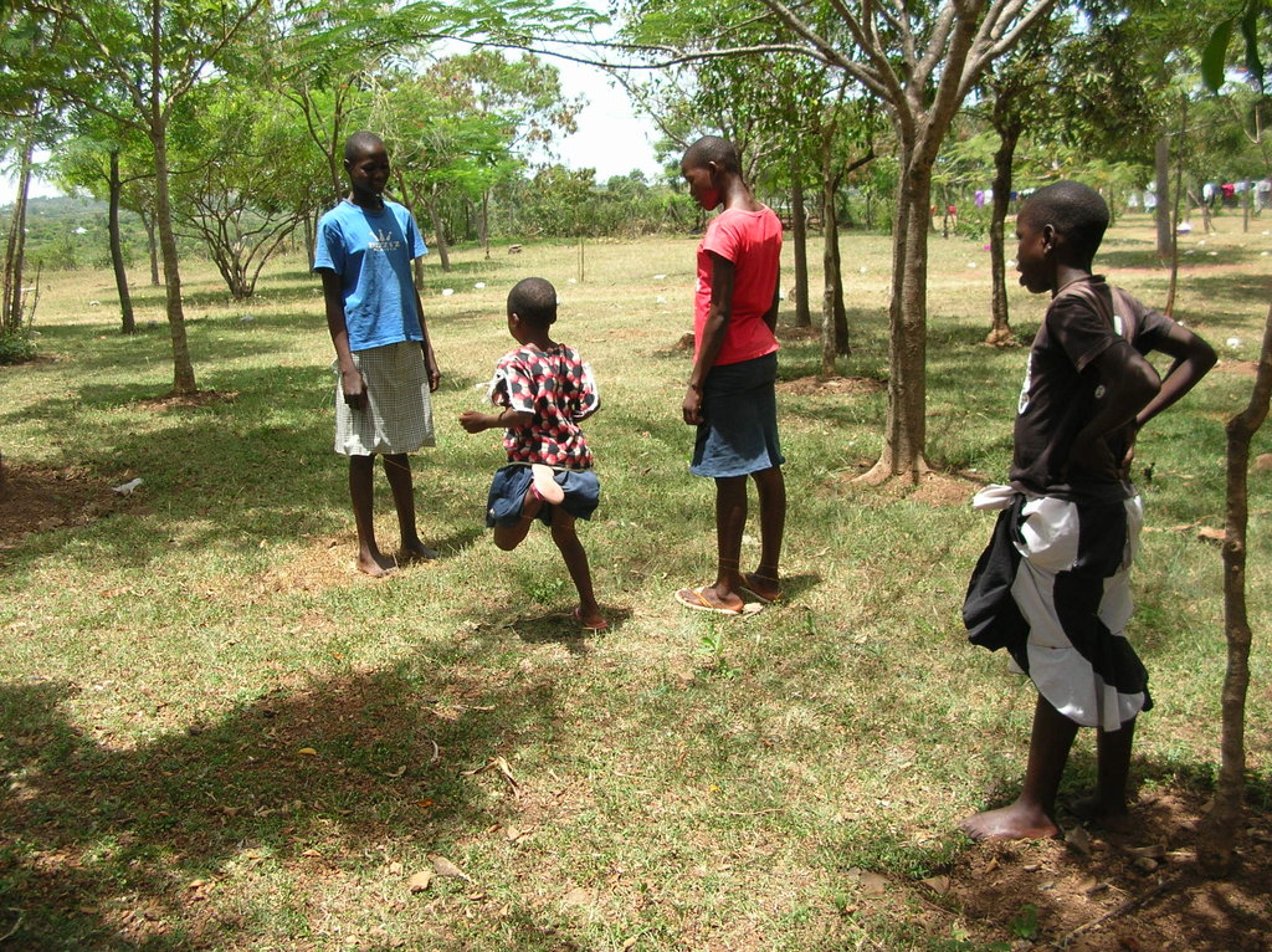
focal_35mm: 35
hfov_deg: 52.7
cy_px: 476
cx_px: 636
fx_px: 1285
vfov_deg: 40.6
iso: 50
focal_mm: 5.8
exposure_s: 1/386
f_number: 2.8
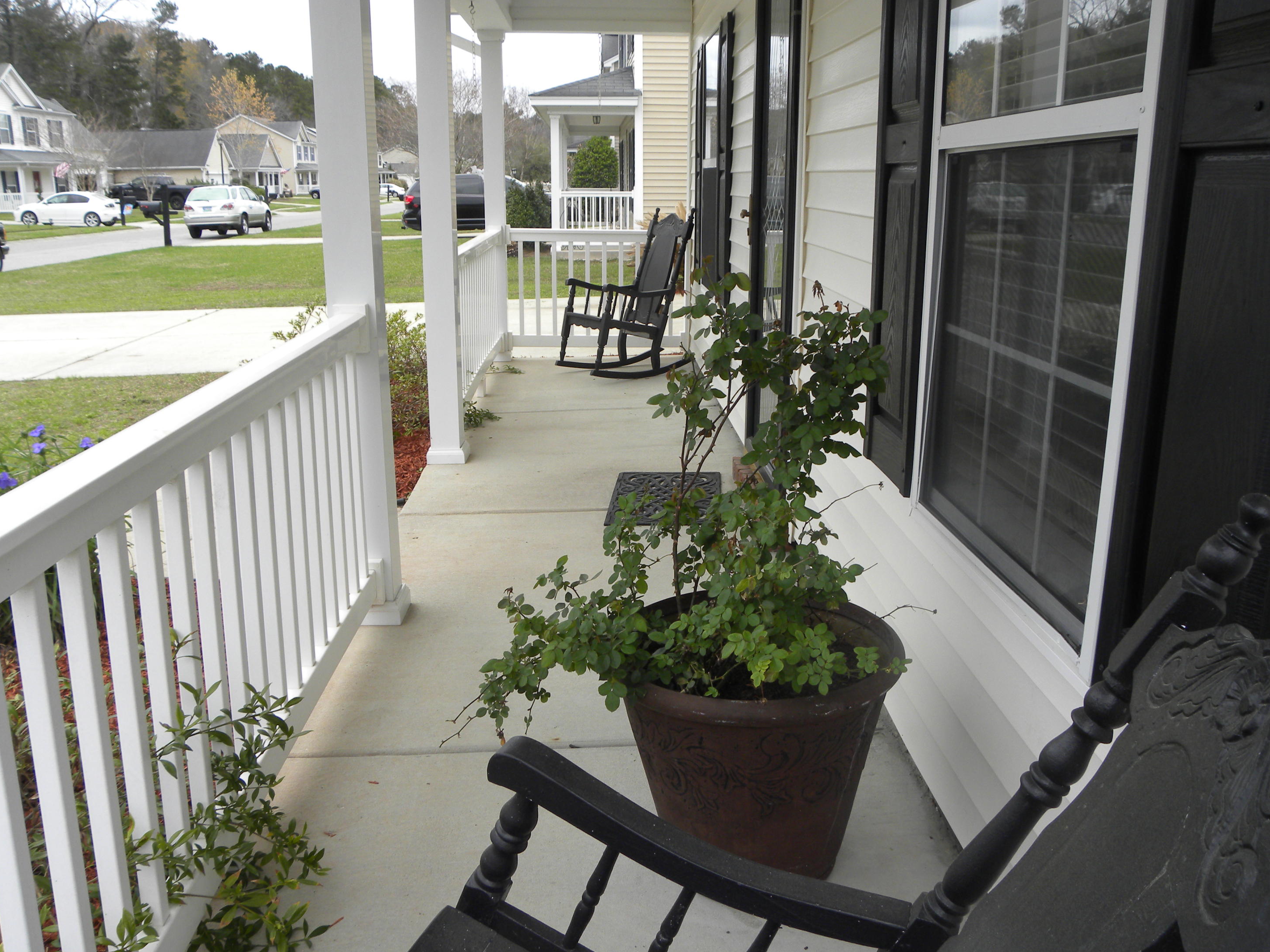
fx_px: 1101
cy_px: 472
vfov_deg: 46.8
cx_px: 639
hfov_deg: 60.0
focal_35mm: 30
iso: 64
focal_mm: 5.2
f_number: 4
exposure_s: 1/115
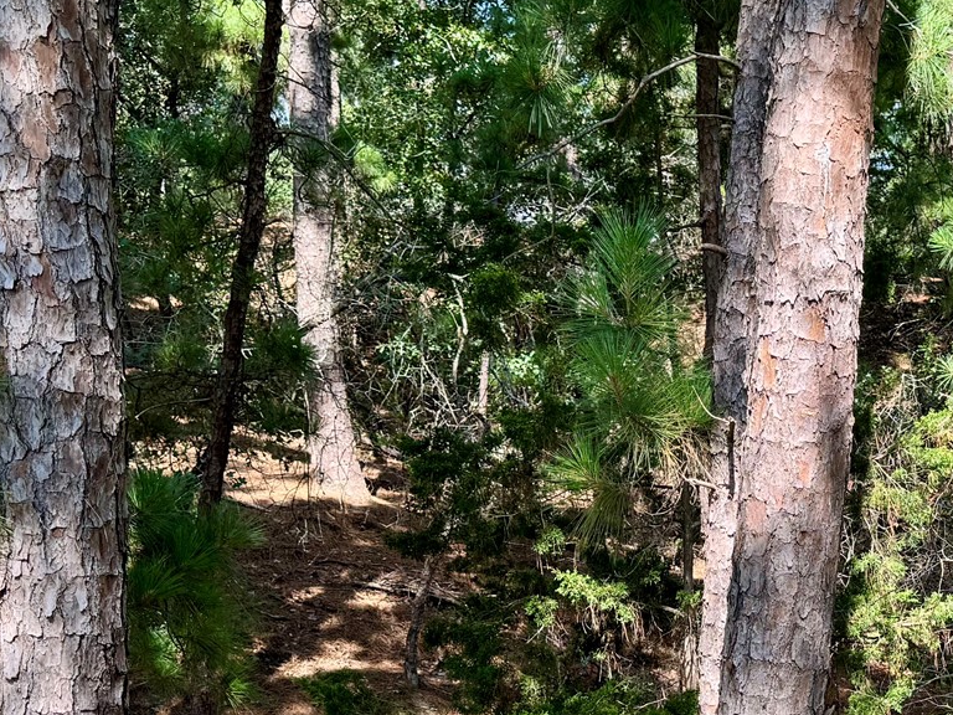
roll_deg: +1.1
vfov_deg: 22.5
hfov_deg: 28.6
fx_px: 1762
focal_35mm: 64
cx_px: 924
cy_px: 596
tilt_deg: -13.4
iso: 80
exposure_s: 1/658
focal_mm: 6.76
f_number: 1.78
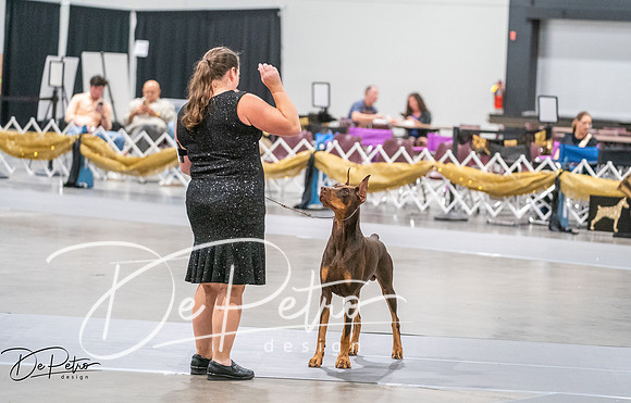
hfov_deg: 14.2
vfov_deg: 9.1
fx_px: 2531
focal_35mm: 146
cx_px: 329
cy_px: 150
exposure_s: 1/250
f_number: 2.8
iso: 6400
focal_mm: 120
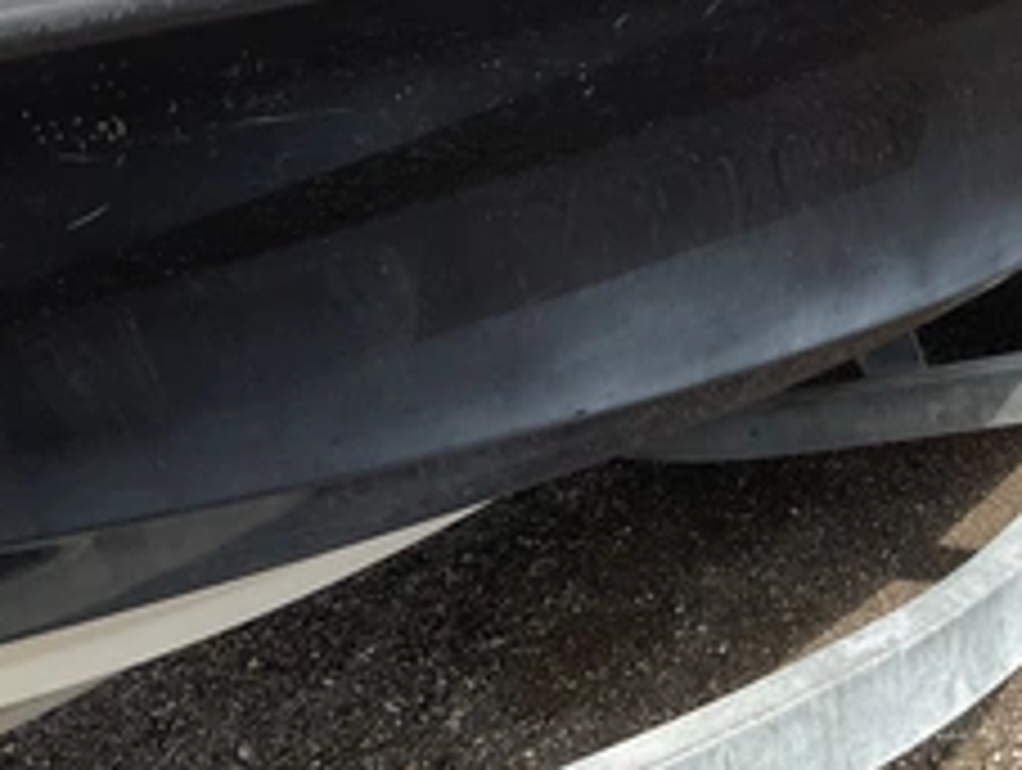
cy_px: 158
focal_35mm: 51
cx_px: 851
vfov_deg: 28.1
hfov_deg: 35.9
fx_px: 1508
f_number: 1.8
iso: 25
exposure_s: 1/2427
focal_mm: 3
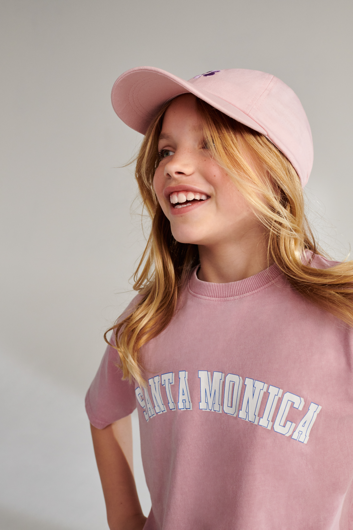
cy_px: 265
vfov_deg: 54.4
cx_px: 176
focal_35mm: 35
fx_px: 515
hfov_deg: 37.9
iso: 1250
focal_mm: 35
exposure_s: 1/640
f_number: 7.1
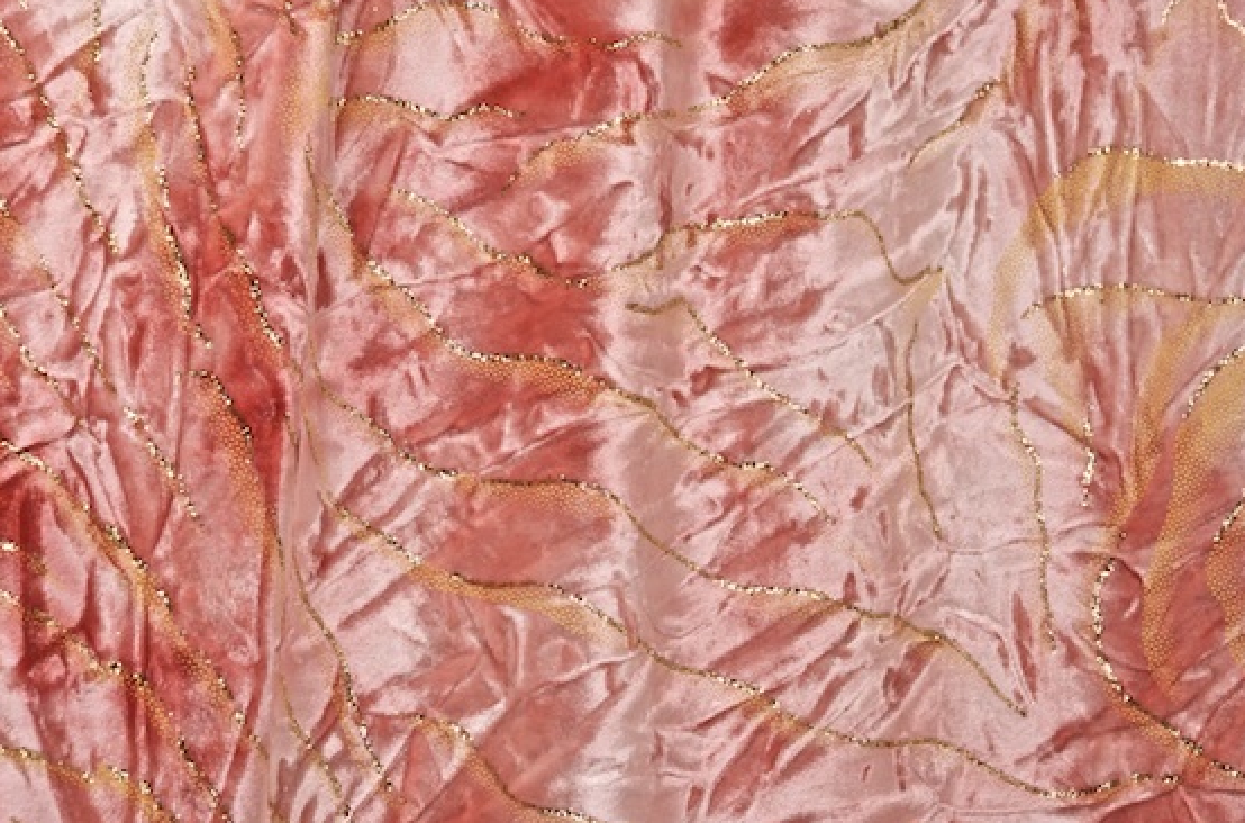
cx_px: 636
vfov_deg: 10.5
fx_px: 4483
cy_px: 390
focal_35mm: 130
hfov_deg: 15.8
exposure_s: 1/800
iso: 800
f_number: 11
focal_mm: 80
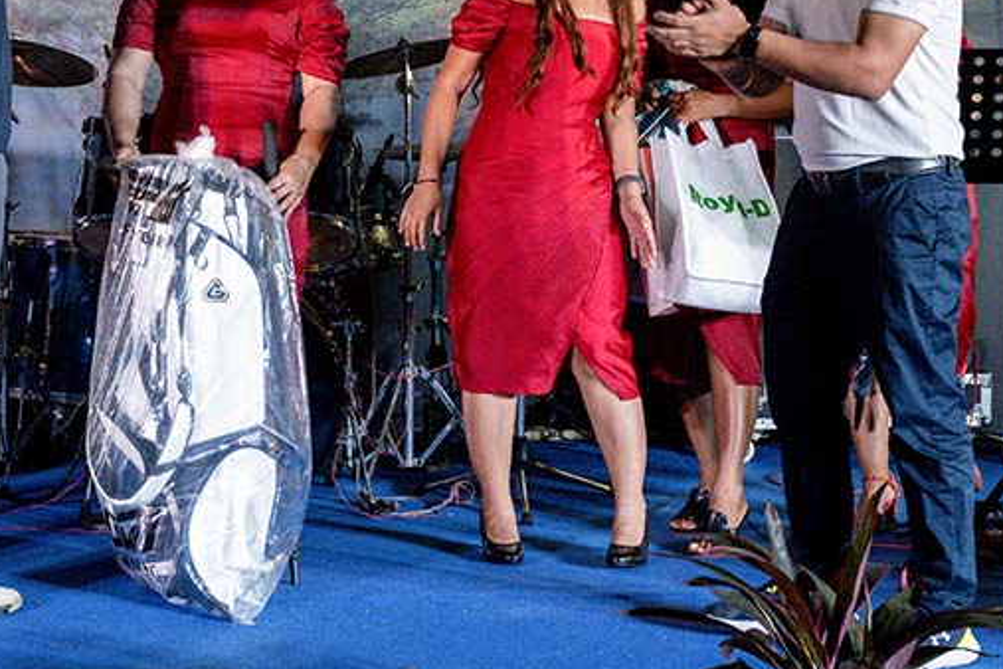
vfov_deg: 18.7
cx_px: 239
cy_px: 87
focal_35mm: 72
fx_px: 2006
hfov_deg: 27.6
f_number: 5.6
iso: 2000
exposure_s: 1/200
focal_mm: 38
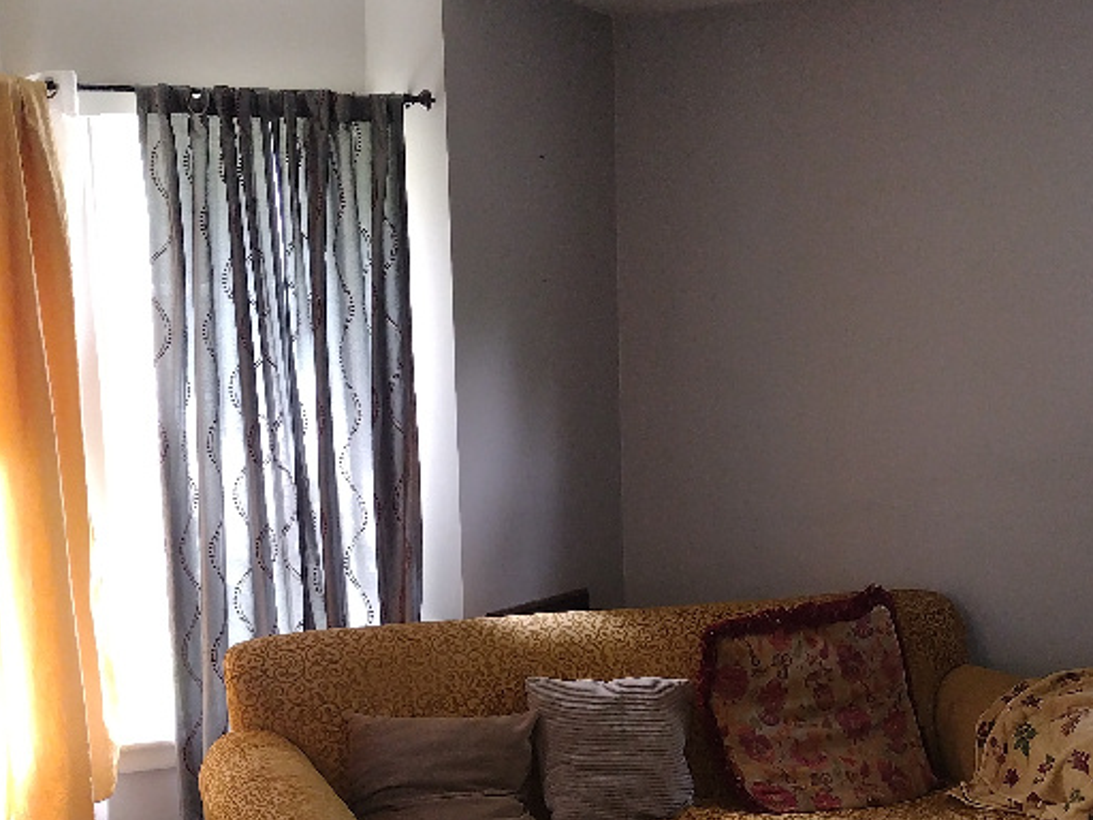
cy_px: 581
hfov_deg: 35.4
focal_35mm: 54
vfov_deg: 26.8
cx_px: 655
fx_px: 1705
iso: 406
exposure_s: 1/40
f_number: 1.7
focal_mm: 4.71
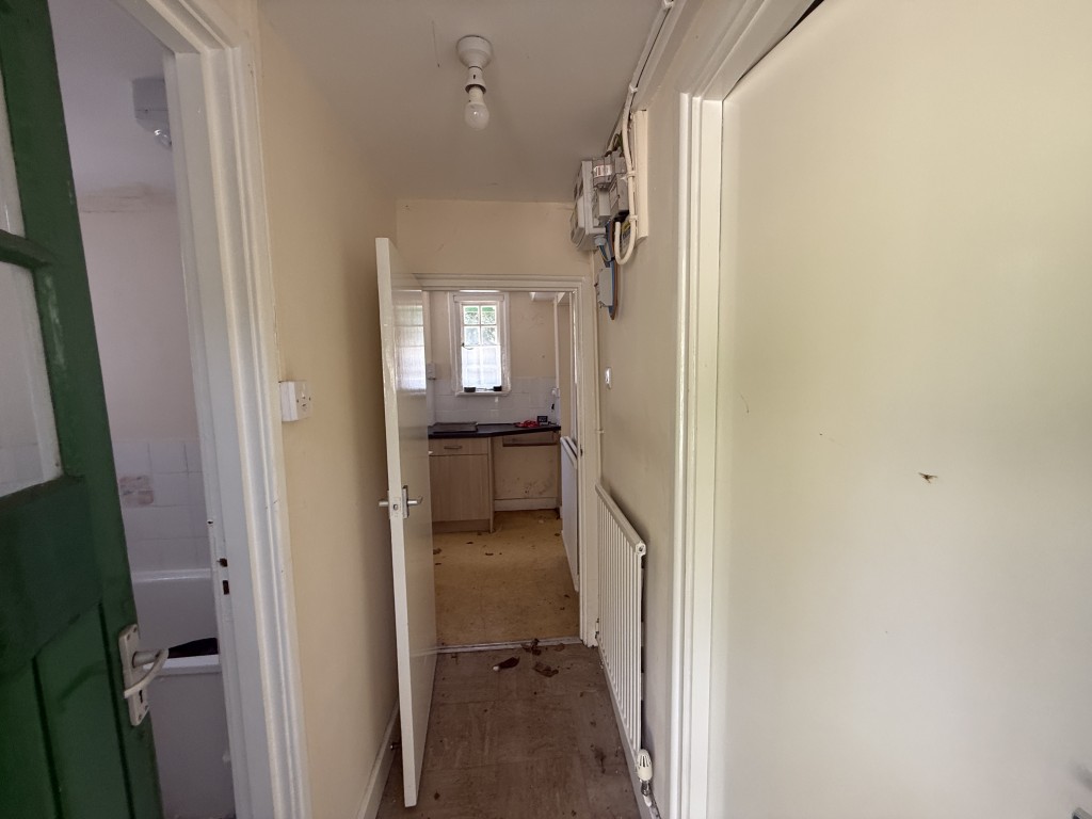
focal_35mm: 14
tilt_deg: -6.1
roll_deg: +0.8
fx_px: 442
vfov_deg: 85.7
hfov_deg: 102.1
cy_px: 410
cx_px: 546
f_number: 2.2
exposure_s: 1/99
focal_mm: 2.22
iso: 125
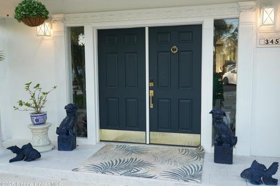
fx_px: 249
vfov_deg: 41.1
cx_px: 151
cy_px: 91
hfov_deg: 58.7
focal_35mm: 32
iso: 400
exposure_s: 1/160
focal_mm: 29
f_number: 4
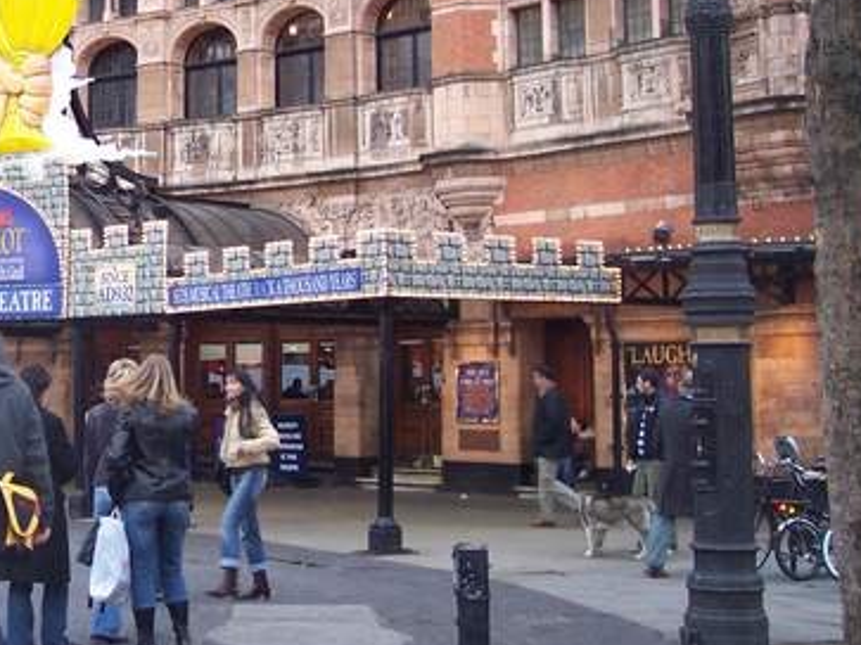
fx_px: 1666
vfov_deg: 21.8
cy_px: 190
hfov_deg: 28.1
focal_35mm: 67
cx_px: 128
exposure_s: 1/45
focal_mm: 8
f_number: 2.8
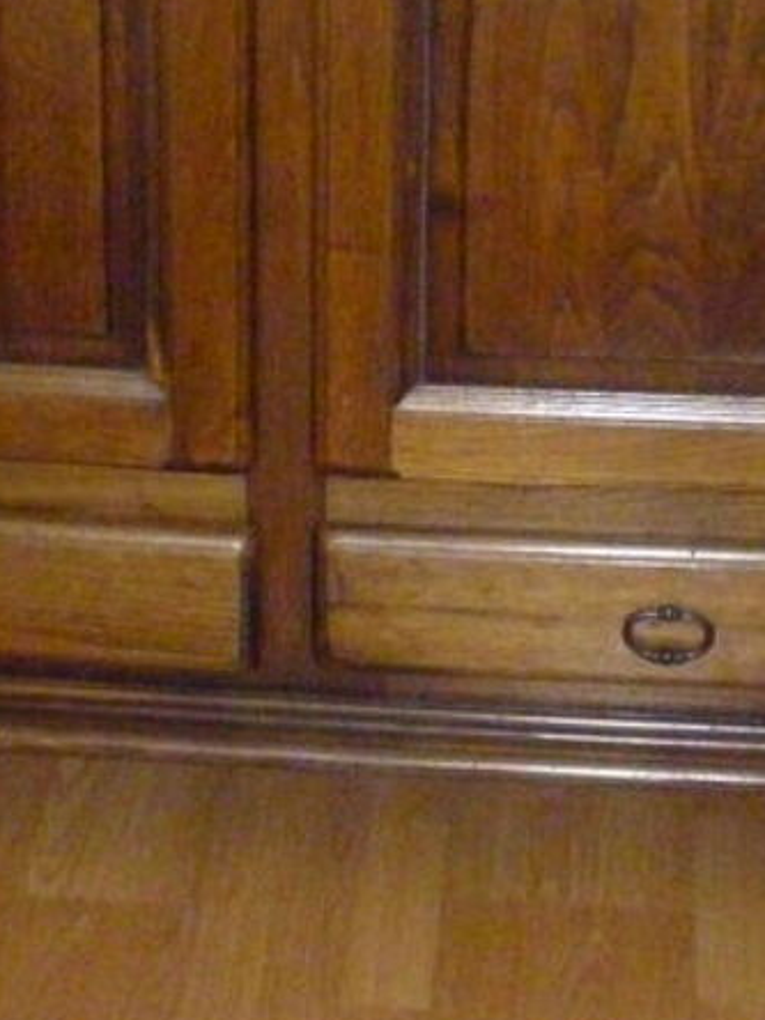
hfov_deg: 12.7
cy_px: -392
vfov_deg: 15.8
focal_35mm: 117
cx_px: 351
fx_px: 3448
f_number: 3.7
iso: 1000
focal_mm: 6.9
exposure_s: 1/60
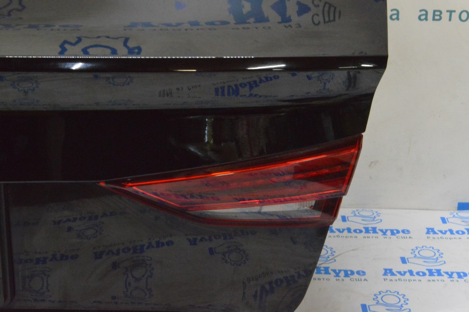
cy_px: 156
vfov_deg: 21.5
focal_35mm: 63
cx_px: 234
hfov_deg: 31.9
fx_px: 820
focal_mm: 42
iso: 6400
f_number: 20
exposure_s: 1/15
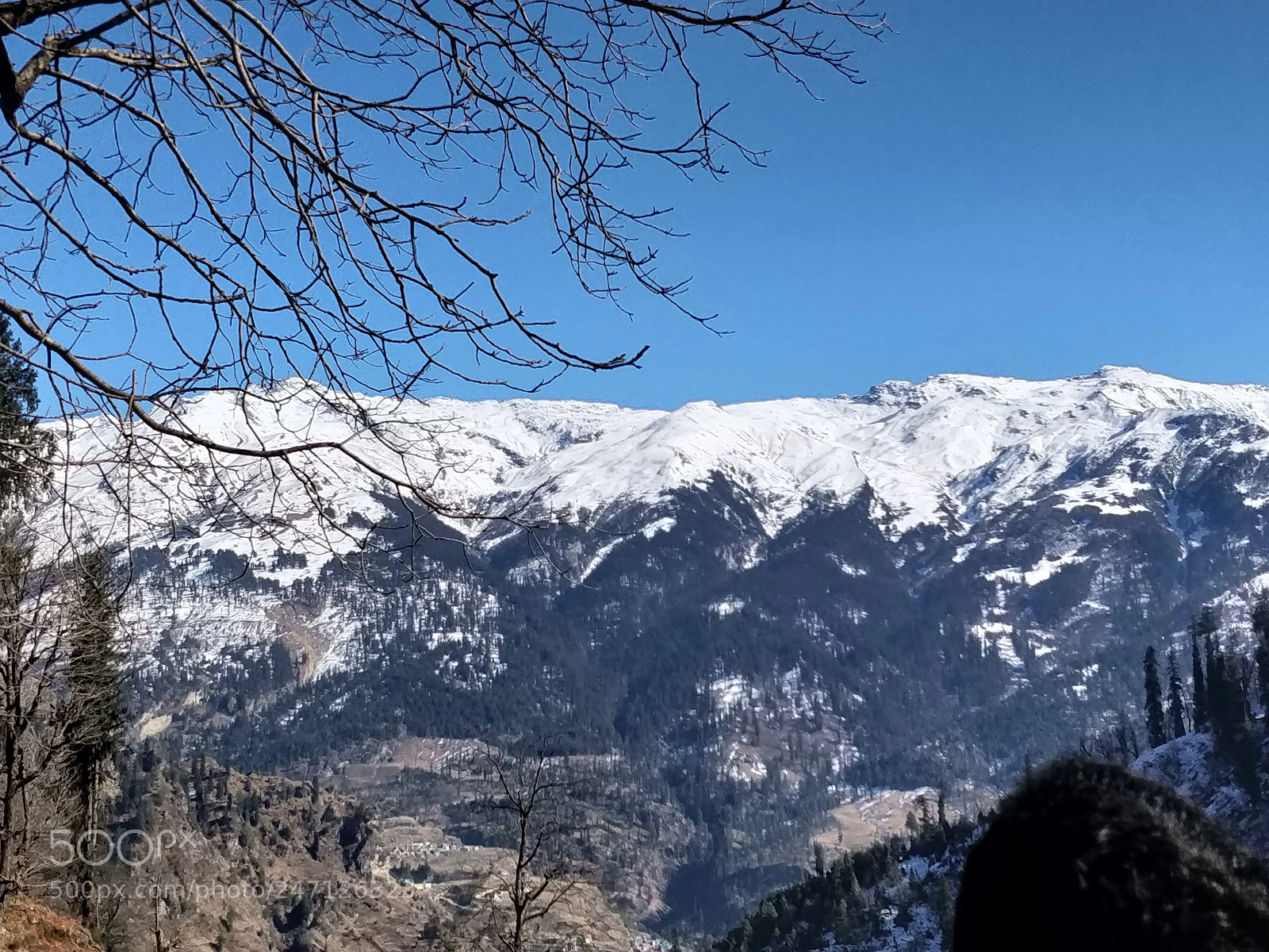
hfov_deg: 71.6
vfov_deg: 56.8
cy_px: 476
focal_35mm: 24
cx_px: 634
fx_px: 880
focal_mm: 4.1
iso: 160
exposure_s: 1/3494
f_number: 1.7
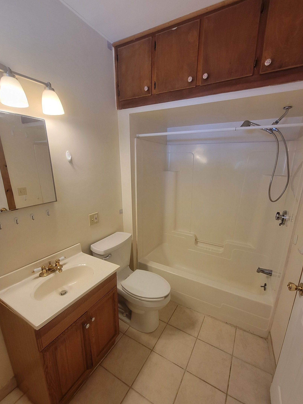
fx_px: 163
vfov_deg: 102.0
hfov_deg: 85.7
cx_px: 157
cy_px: 210
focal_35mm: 14
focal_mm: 2.2
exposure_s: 1/60
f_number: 2.2
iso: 125
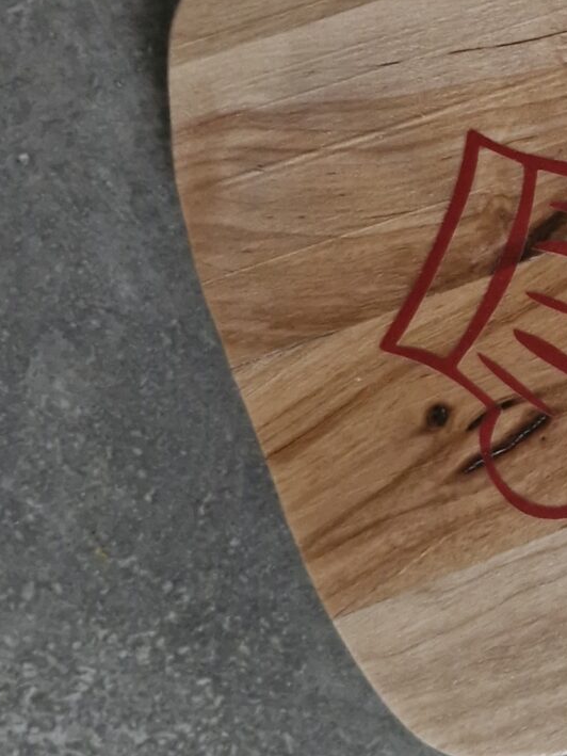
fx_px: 1812
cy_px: 143
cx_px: 904
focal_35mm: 83
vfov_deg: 23.2
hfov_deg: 16.0
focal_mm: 5.54
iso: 1250
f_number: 1.8
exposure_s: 1/25
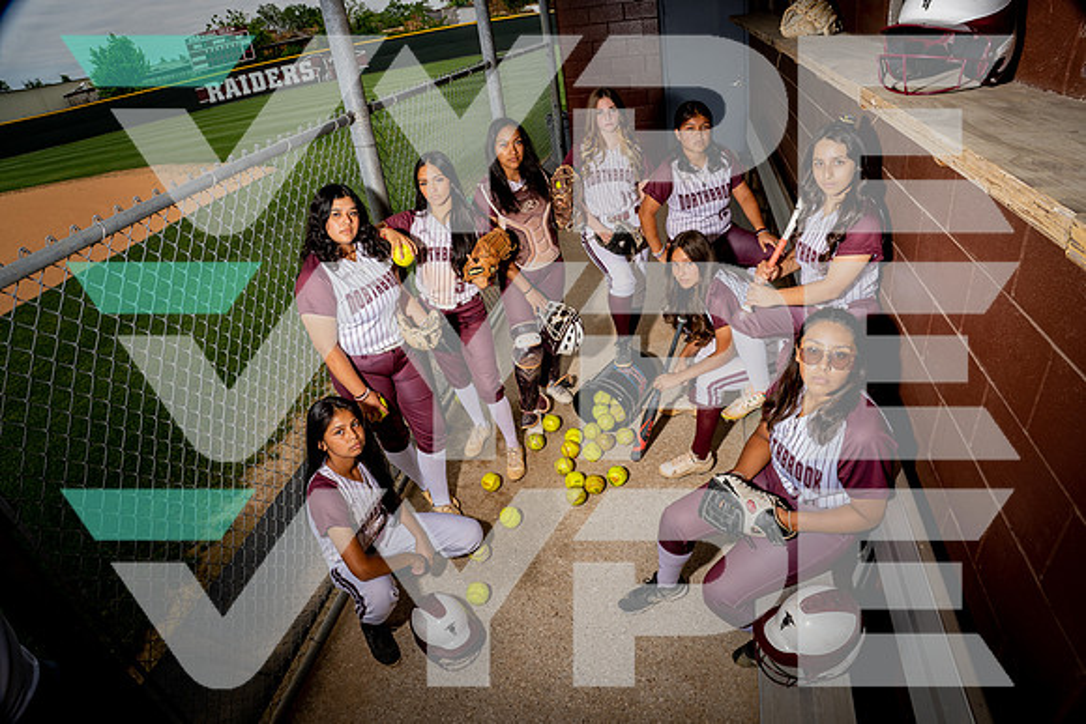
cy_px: 362
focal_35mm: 20
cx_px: 543
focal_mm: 20
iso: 200
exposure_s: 1/250
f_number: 13
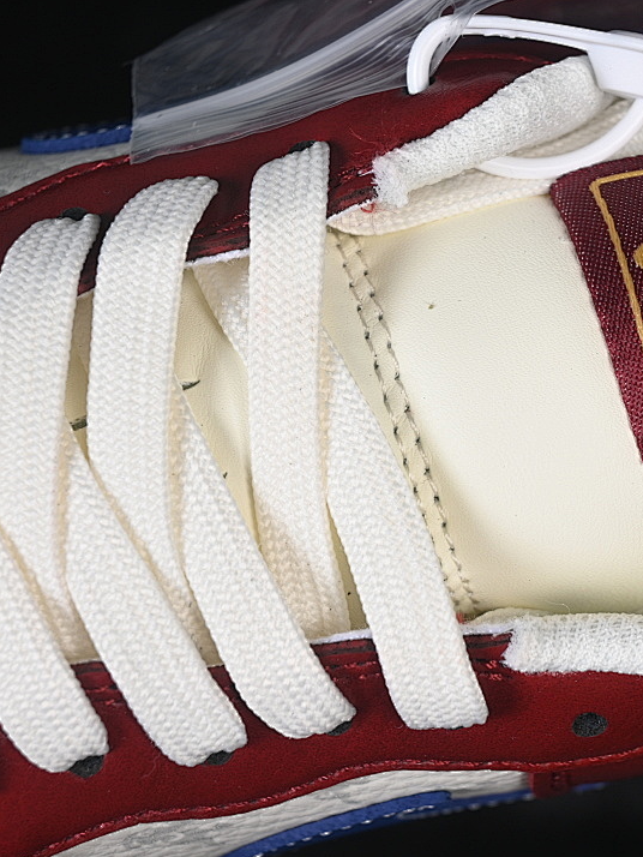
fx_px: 2698
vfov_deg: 18.0
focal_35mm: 109
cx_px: 455
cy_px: 428
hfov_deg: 13.6
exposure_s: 1/80
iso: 160
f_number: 7.1
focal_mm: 50
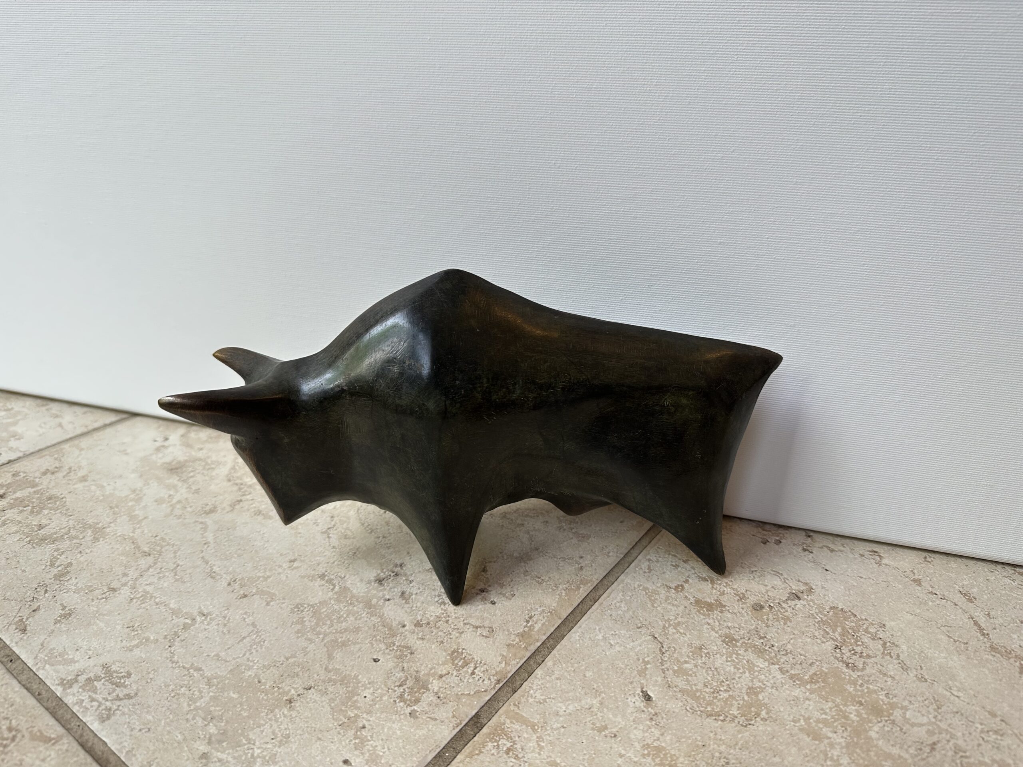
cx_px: 512
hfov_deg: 71.6
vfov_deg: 56.8
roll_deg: -0.5
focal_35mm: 24
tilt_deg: -24.3
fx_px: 709
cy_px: 384
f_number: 1.78
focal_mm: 6.86
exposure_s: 1/50
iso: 125
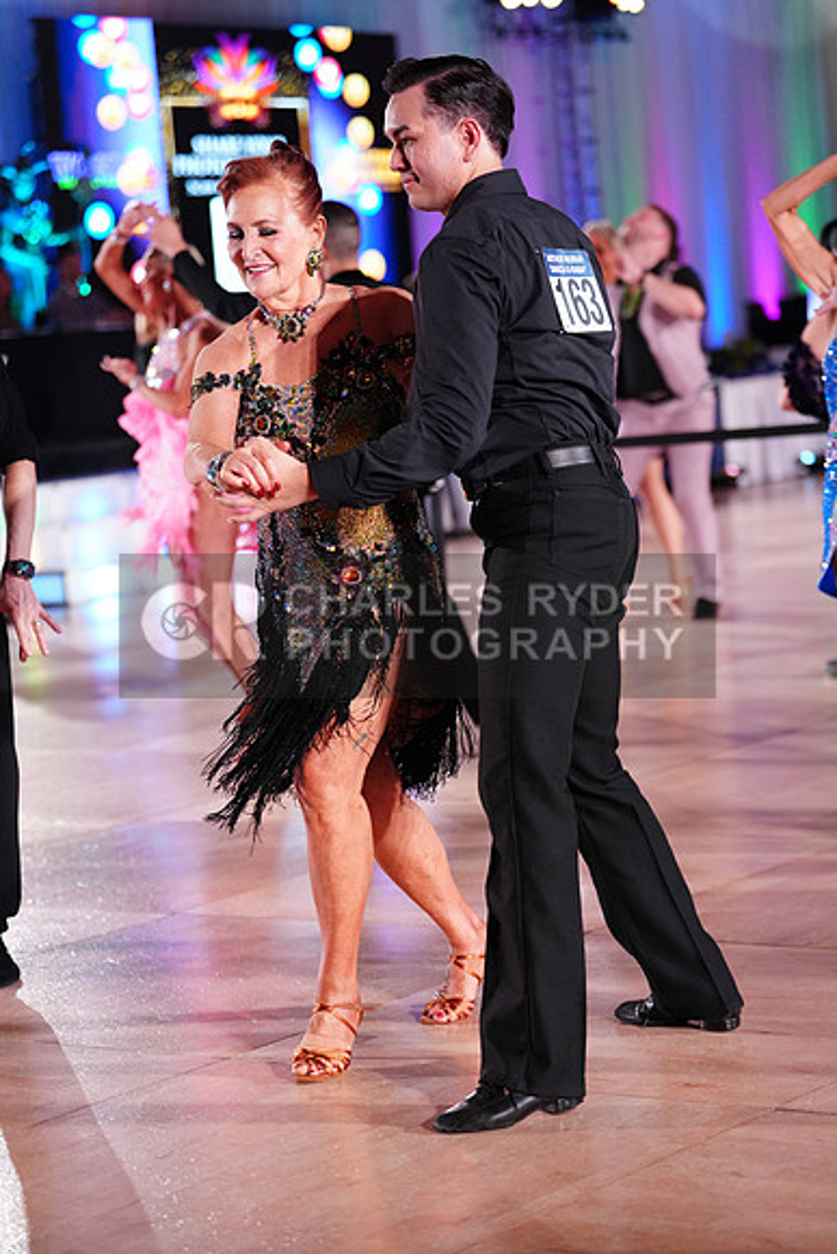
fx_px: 3102
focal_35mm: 89
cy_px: 627
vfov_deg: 22.9
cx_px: 418
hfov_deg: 15.4
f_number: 2.8
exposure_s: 1/640
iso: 2500
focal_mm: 89
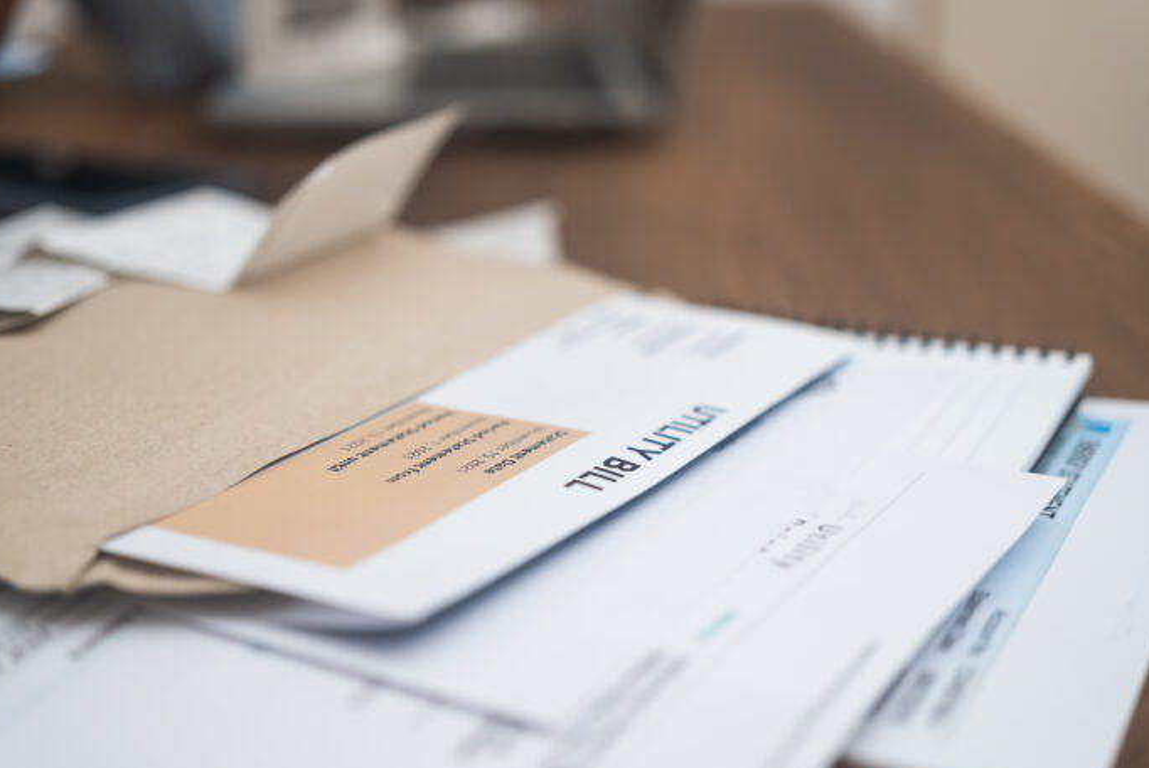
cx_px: 571
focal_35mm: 51
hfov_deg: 38.9
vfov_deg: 26.5
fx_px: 1629
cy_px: 390
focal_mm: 50
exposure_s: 1/100
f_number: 2.5
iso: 640
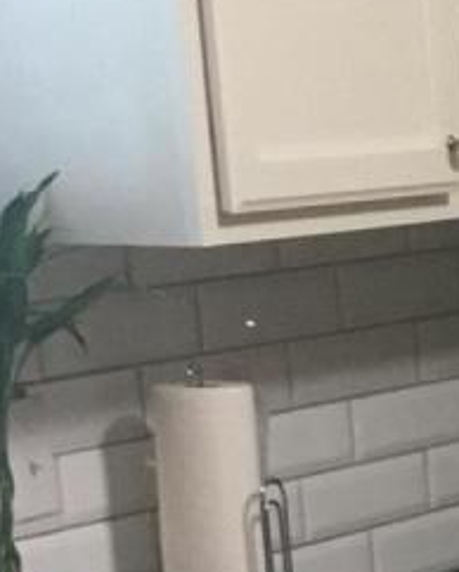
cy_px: 1231
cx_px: 1334
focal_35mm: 234
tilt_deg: -17.4
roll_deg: +0.8
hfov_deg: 6.1
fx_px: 3969
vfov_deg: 7.8
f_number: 2.2
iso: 125
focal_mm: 4.15
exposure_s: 1/30
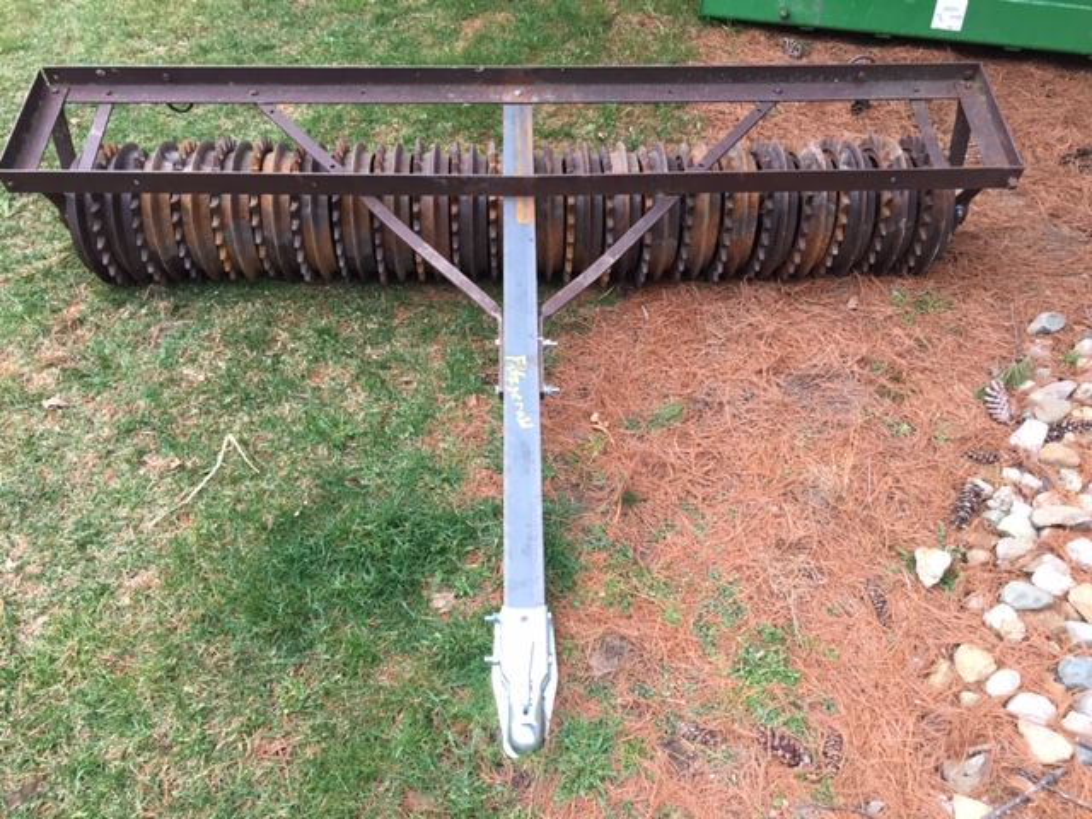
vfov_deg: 48.2
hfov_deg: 61.7
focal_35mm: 29
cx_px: 546
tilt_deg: -42.6
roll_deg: +3.3
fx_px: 915
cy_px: 410
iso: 32
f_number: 2.2
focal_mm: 4.15
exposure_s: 1/40
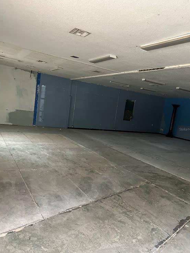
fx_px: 198
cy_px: 129
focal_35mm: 27
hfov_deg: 51.4
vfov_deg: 65.3
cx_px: 96
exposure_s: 1/60
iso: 500
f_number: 1.5
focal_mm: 5.7
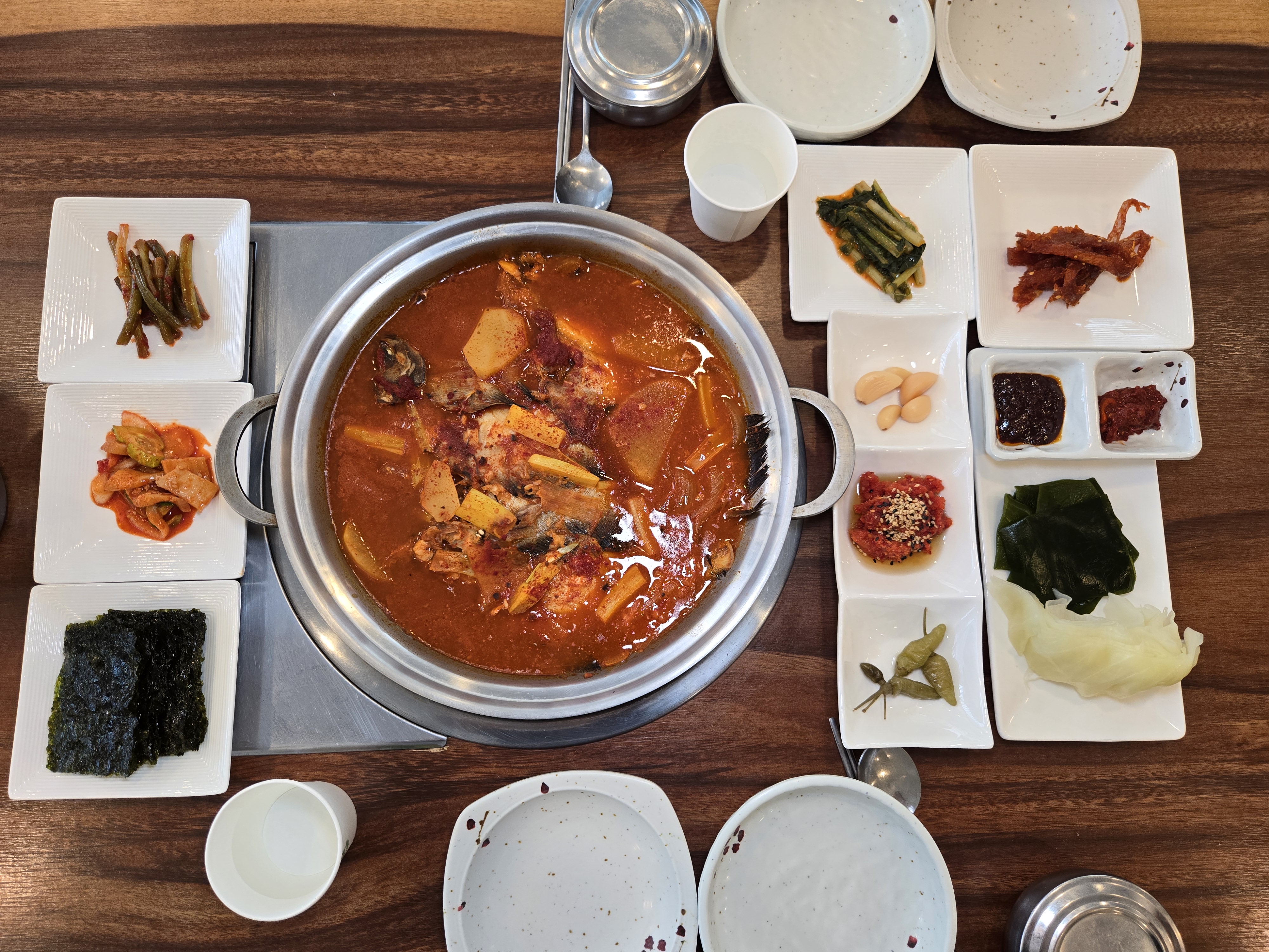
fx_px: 843
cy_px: 476
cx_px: 634
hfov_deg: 73.9
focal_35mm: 23
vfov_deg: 58.9
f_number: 1.8
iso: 100
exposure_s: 1/120
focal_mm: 5.4
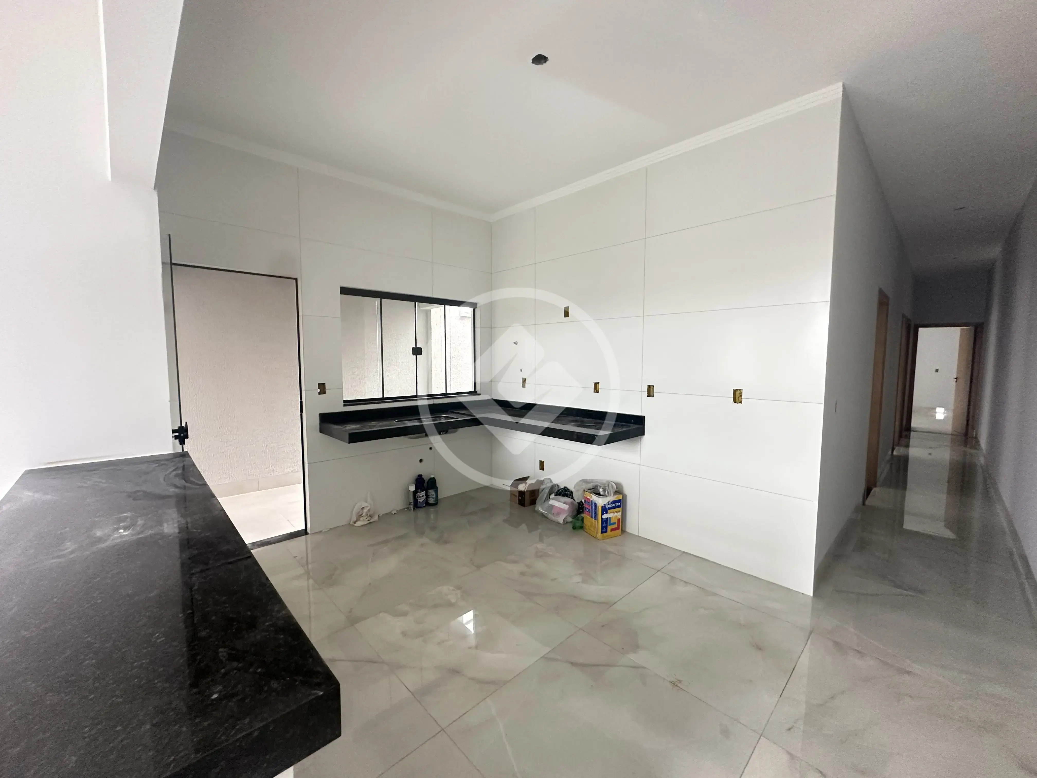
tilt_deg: -4.2
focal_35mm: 14
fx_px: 419
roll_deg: -0.4
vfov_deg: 85.7
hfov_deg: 102.1
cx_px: 518
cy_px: 389
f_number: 2.2
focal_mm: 2.22
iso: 400
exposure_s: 1/60
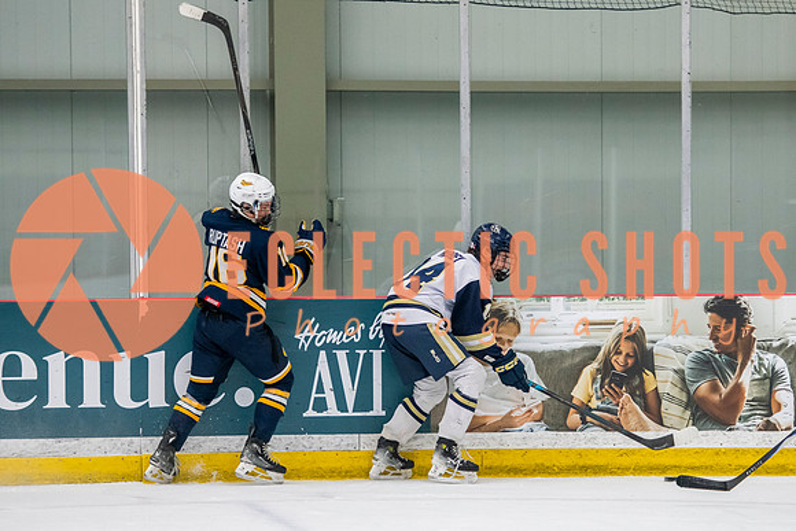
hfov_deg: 9.9
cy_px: 325
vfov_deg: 6.6
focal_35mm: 208
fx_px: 4606
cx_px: 483
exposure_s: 1/640
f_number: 3.2
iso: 2000
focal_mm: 135
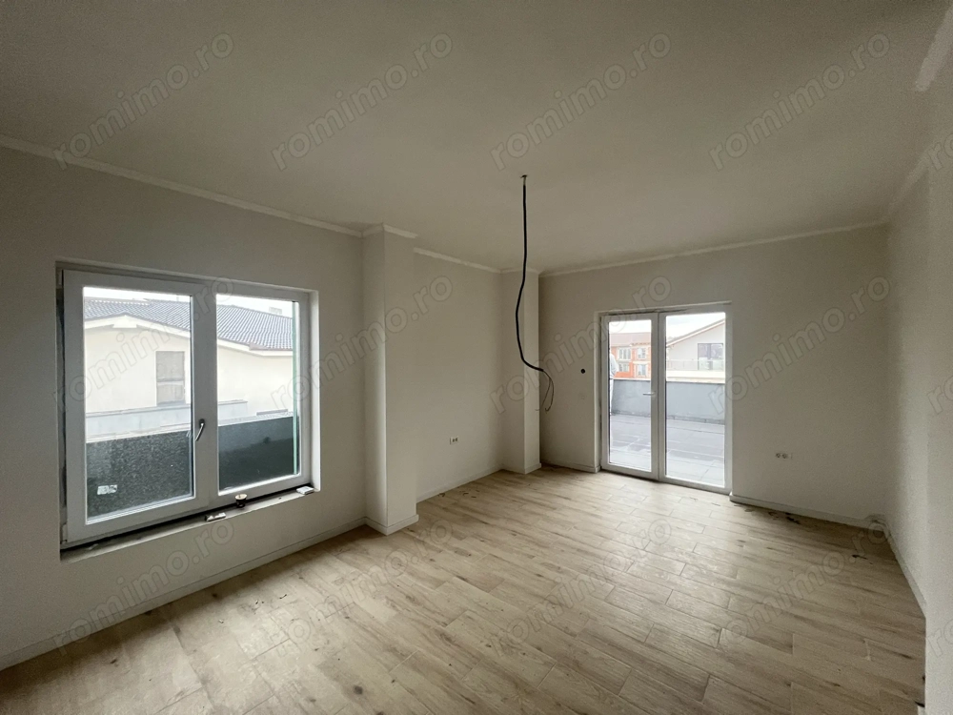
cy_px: 358
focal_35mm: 13
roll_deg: -0.1
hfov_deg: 106.2
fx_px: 358
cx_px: 476
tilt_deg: +0.0
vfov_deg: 89.9
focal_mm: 1.57
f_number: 1.8
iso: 250
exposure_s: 1/99
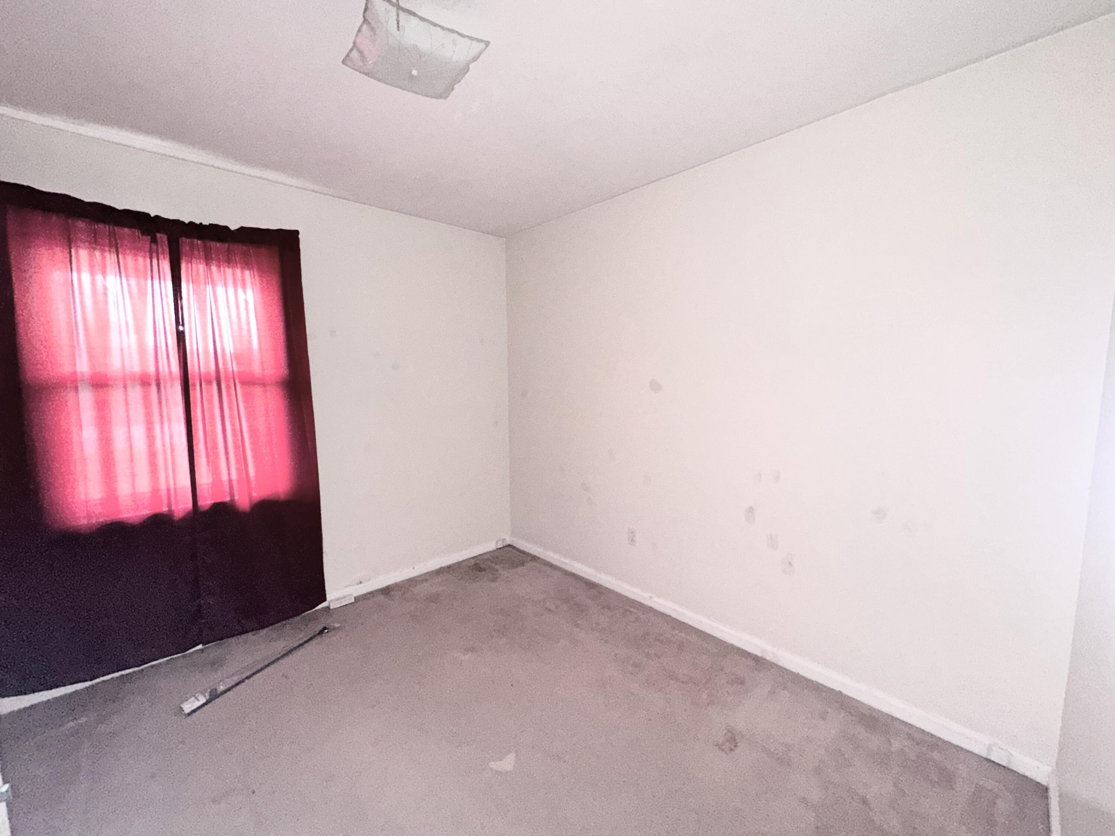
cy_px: 418
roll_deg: -0.2
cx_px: 558
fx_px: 451
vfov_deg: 85.7
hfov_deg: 102.1
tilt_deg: -6.0
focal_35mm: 14
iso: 500
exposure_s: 1/40
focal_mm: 2.22
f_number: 2.2
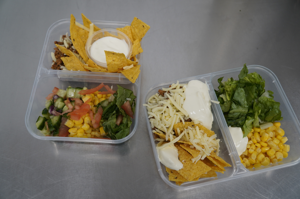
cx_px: 150
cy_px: 100
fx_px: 250
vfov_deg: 43.5
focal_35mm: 30
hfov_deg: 62.0
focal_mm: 20
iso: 200
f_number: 4
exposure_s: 1/60
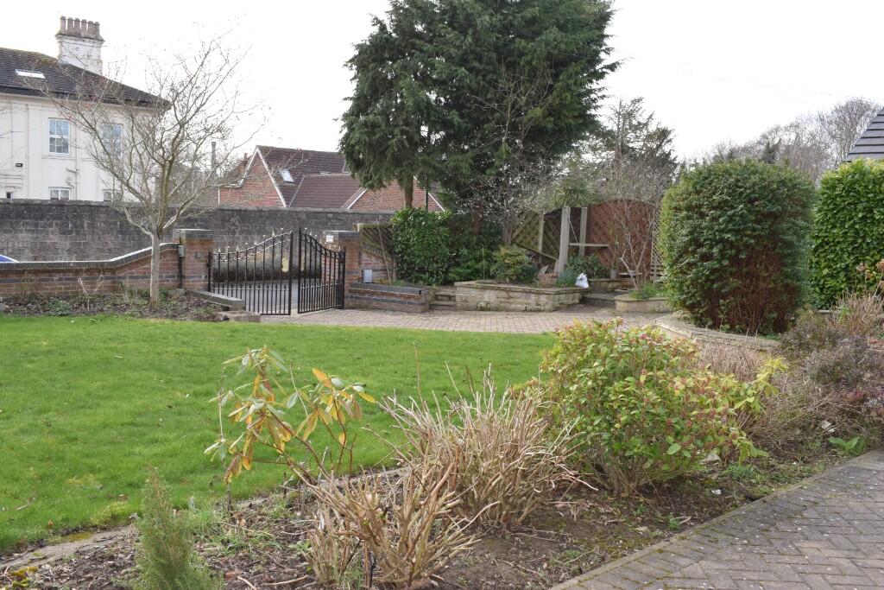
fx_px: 810
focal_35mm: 33
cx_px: 442
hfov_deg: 57.2
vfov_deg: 40.0
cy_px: 295
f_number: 14
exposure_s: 1/160
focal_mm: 22
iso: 800
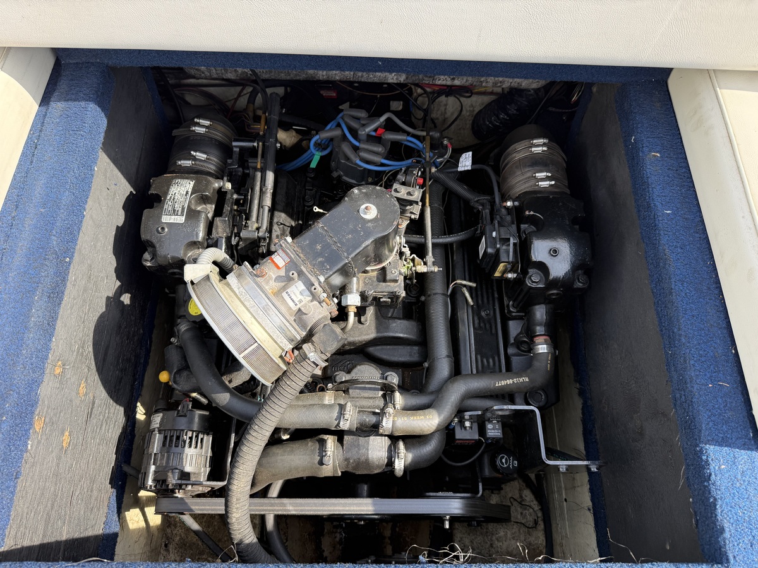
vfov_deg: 56.8
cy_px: 284
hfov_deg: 71.6
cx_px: 379
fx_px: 526
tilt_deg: -68.8
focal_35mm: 24
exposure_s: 1/649
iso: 100
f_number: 1.78
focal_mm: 6.76
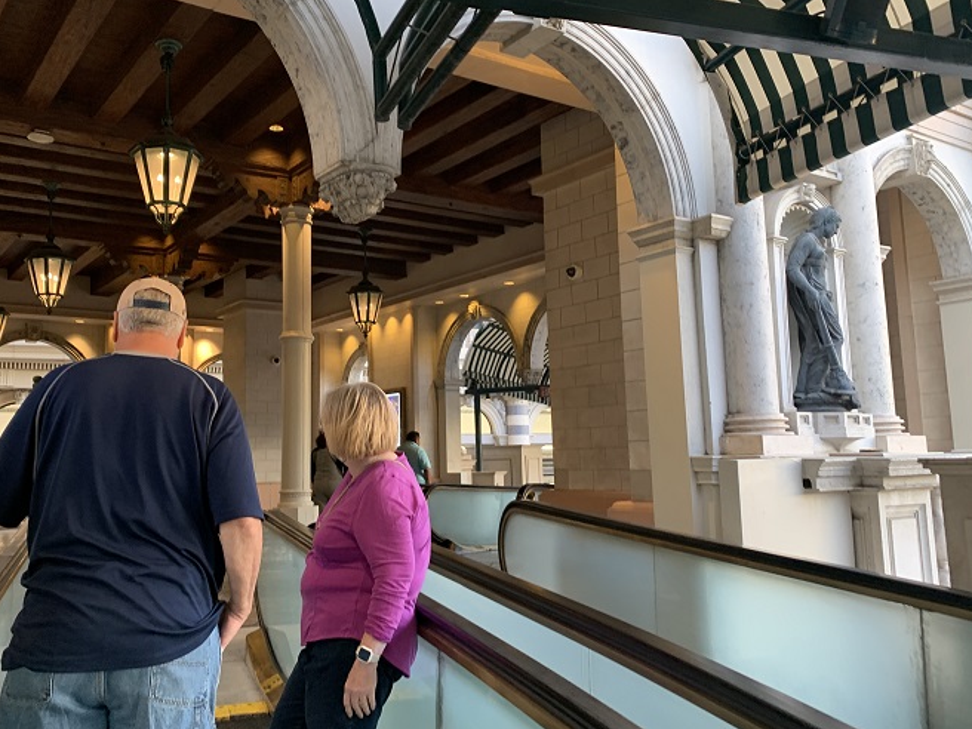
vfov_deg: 44.2
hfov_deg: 56.7
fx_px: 899
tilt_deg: +8.7
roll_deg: +0.9
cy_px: 350
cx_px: 427
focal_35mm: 32
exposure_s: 1/60
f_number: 1.8
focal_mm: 4.25
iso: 100
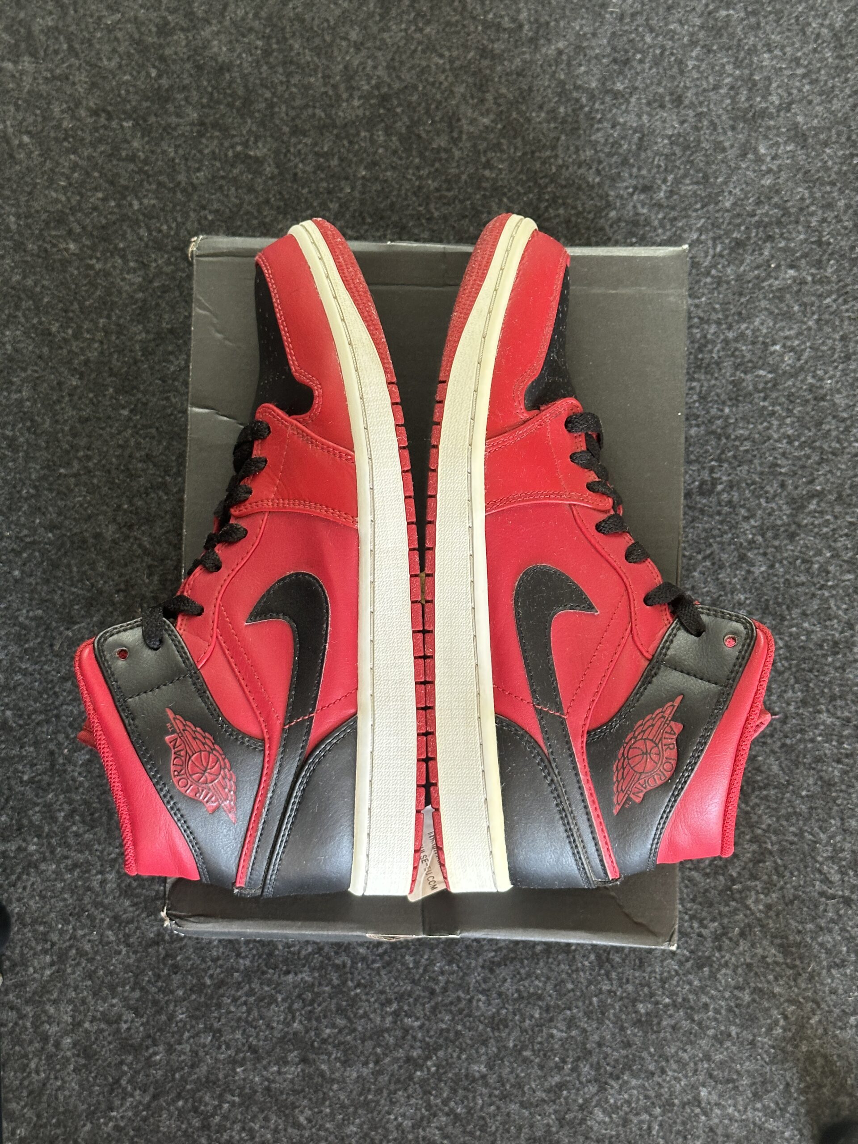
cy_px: 572
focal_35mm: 48
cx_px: 429
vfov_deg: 39.7
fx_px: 1586
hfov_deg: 30.3
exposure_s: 1/50
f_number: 1.78
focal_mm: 6.86
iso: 200
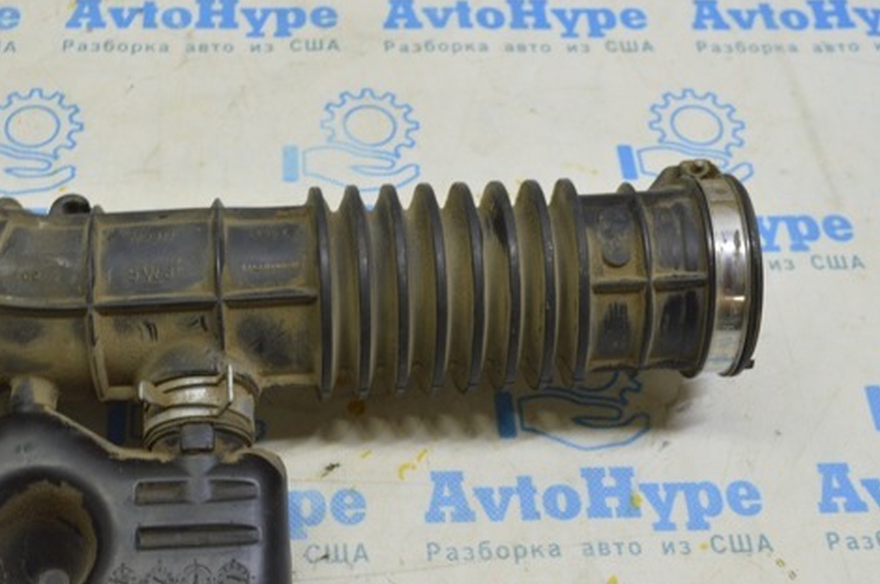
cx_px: 305
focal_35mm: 49
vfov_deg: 27.3
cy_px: 381
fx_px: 1196
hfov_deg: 40.0
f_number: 5.6
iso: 400
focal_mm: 24
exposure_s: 1/25
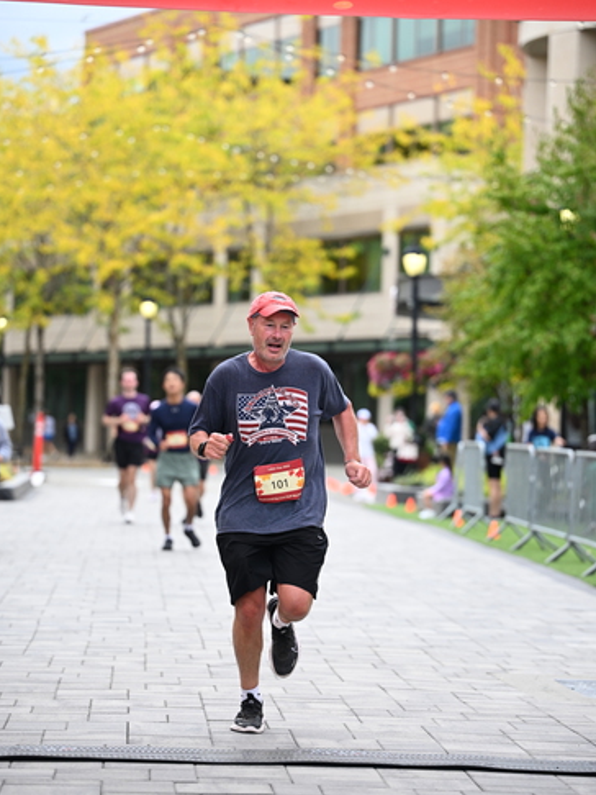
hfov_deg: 12.4
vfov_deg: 16.4
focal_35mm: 120
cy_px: 400
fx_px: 2754
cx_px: 297
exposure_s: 1/2000
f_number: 2.8
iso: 640
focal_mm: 110
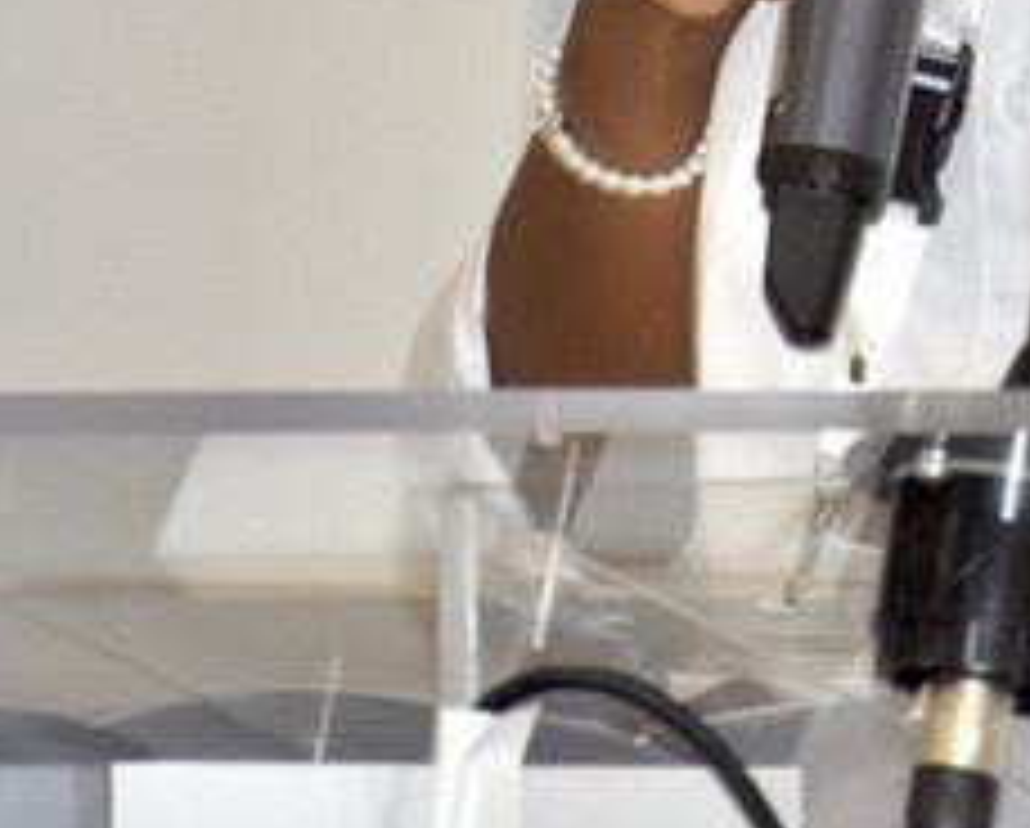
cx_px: 868
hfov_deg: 3.4
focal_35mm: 565
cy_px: -538
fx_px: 17253
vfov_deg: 2.7
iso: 800
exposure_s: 1/60
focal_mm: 92
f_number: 5.6
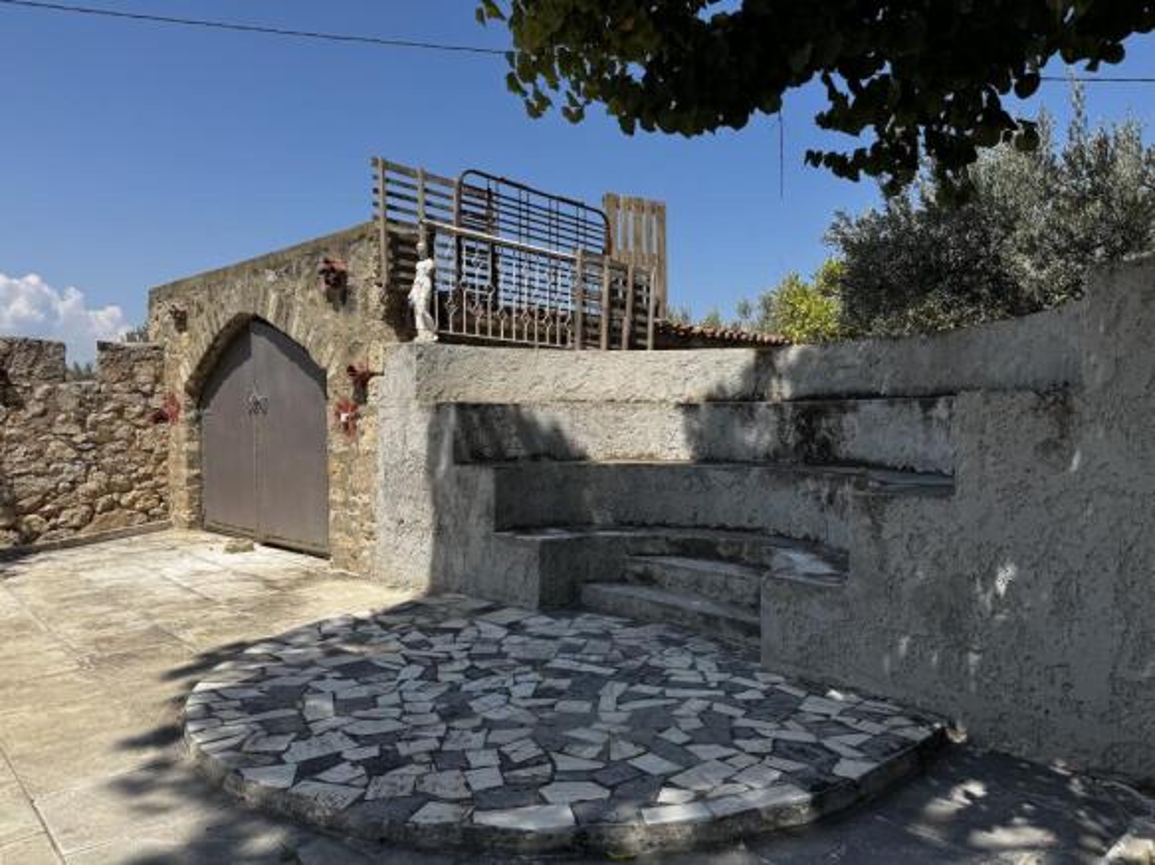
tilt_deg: -0.9
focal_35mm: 24
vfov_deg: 56.8
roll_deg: +0.5
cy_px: 432
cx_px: 578
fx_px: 801
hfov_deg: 71.6
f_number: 1.78
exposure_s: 1/4950
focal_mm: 6.76
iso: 80
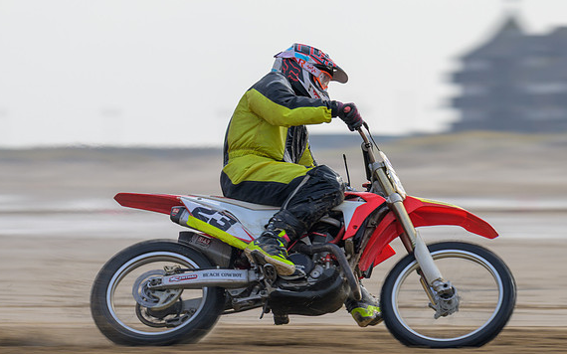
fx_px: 8729
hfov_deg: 3.7
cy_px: 180
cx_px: 264
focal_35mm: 565
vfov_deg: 2.3
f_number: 8
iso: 80
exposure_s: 1/160
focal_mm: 340
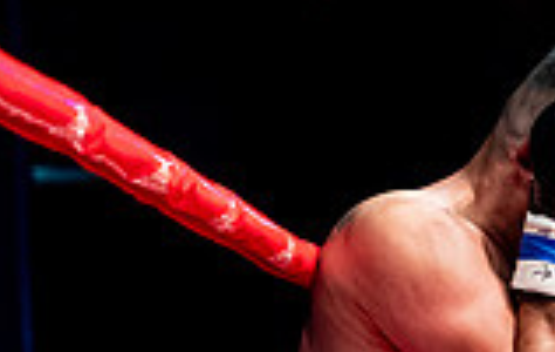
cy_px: 196
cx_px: 917
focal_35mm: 224
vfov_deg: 5.9
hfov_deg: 9.0
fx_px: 3400
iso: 4000
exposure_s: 1/1000
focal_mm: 50
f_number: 2.8
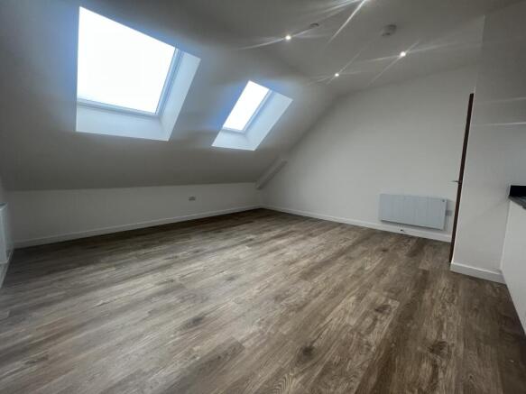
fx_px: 197
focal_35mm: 13
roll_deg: -1.0
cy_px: 197
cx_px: 263
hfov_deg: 106.2
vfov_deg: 89.9
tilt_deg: -8.2
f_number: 1.8
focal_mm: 1.57
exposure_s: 1/99
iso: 50
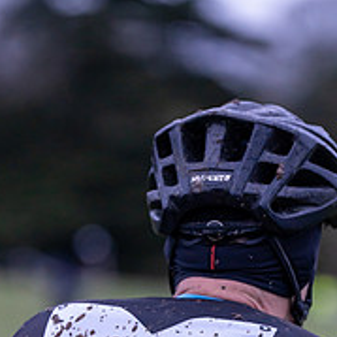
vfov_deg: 5.0
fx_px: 3833
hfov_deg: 5.0
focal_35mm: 348
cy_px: 422
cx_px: 92
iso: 6400
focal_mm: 163
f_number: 4
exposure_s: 1/500
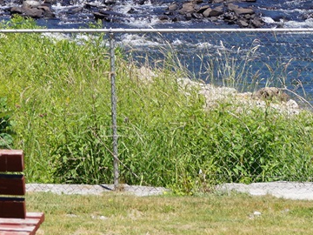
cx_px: -54
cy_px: -50
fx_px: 1854
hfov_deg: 9.5
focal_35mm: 205
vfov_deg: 7.2
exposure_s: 1/125
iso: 100
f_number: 9
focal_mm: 50
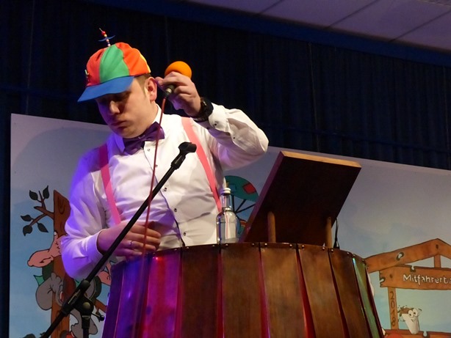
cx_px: 226
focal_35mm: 121
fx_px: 1577
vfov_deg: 12.3
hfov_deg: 16.3
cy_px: 169
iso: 1600
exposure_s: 1/160
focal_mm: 21.8
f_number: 4
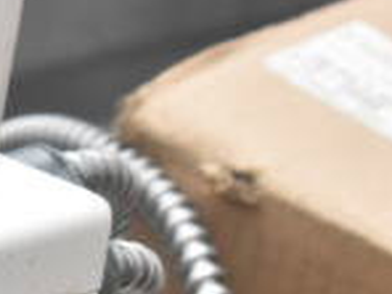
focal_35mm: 328
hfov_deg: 5.9
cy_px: 285
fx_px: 3714
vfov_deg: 4.5
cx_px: -397
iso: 1600
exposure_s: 1/4000
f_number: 5.6
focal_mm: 55
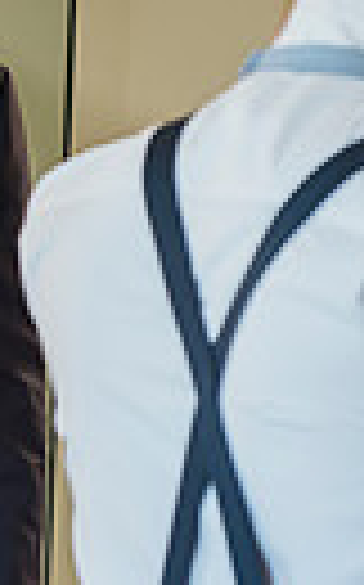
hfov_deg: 7.2
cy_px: 292
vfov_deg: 11.8
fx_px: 2816
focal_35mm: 177
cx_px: -274
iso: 1600
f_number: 4.5
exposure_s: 1/160
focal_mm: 50
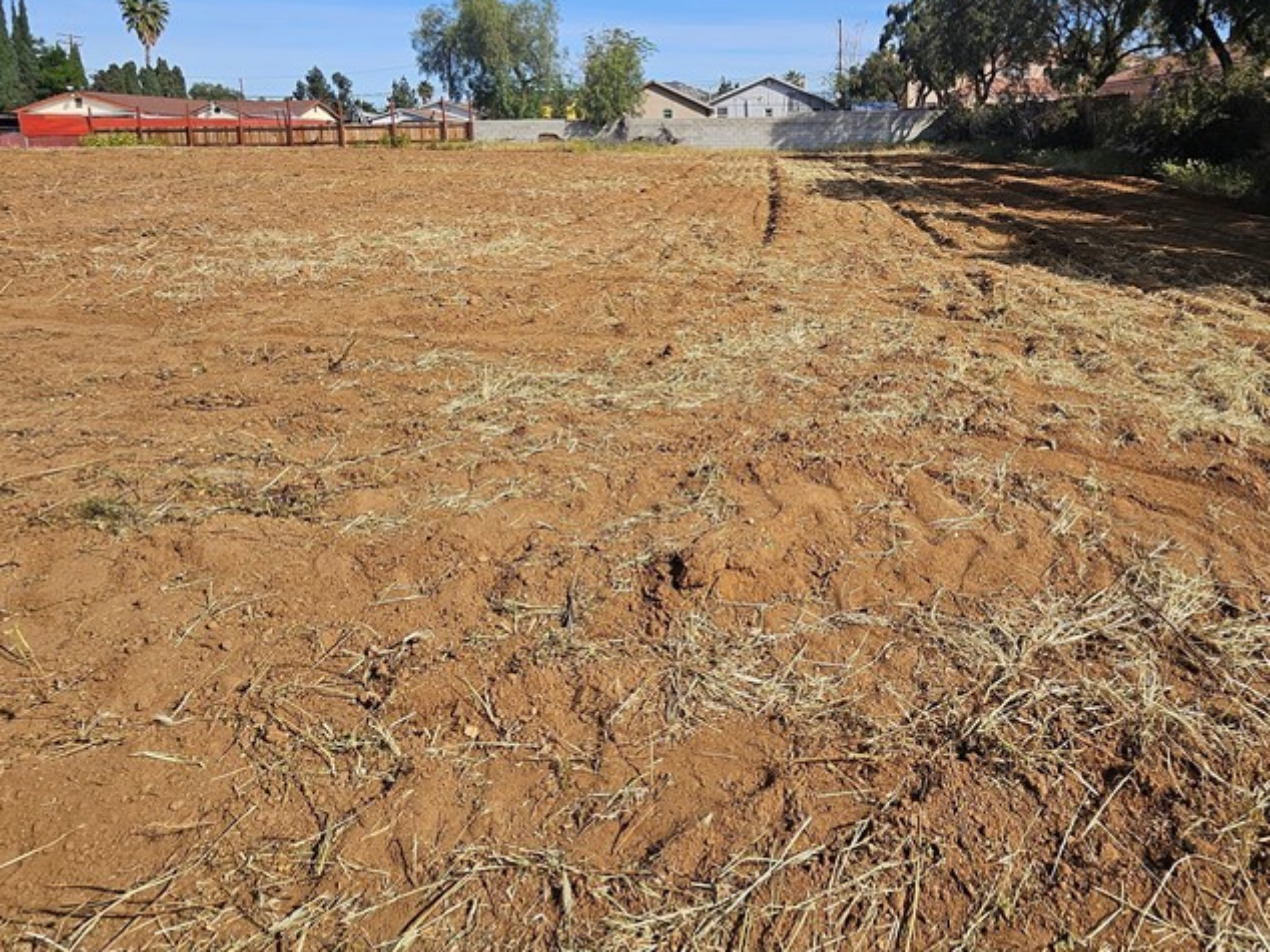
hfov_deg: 78.1
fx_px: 770
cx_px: 759
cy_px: 261
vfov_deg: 60.6
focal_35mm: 21
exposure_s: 1/1641
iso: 32
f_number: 2.2
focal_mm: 1.7
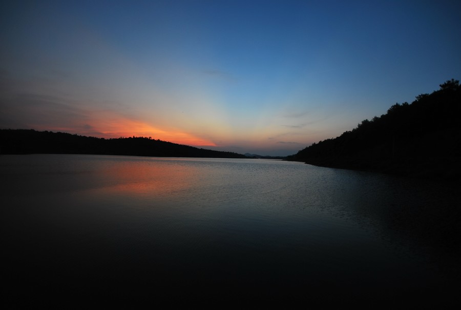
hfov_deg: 100.3
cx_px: 230
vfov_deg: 77.6
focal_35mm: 15
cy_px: 155
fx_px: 192
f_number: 4
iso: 100
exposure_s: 1/15
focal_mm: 10
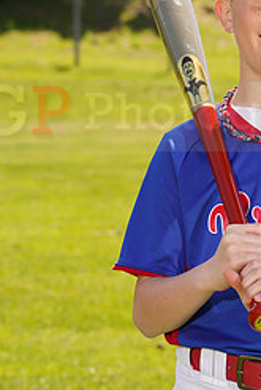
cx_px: 199
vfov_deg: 8.7
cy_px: 101
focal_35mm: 235
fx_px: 2552
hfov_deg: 5.9
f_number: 9
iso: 100
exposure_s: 1/160
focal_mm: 100
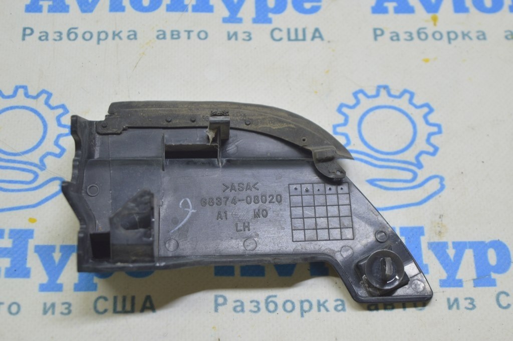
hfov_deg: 26.0
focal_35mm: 78
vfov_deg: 17.5
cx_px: 256
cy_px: 170
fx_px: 1111
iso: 400
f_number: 5.6
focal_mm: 52
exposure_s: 1/20
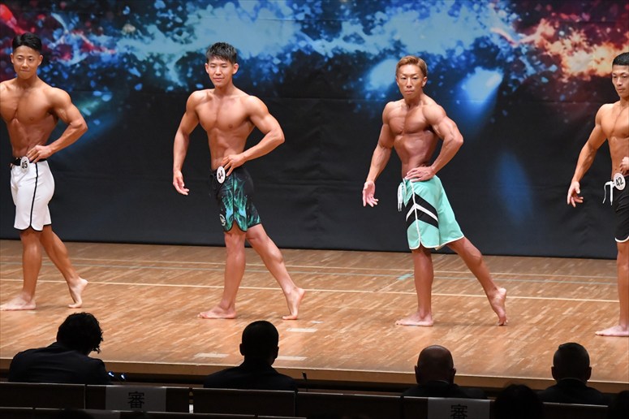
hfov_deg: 9.5
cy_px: 210
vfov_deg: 6.3
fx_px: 3790
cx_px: 314
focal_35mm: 217
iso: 8000
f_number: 5.6
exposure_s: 1/400
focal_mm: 145
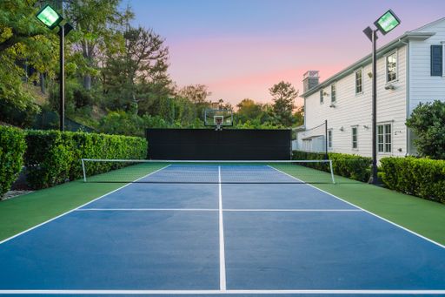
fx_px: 247
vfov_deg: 61.9
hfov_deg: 84.0
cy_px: 148
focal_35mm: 20
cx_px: 222
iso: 160
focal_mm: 20
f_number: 8
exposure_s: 1/80
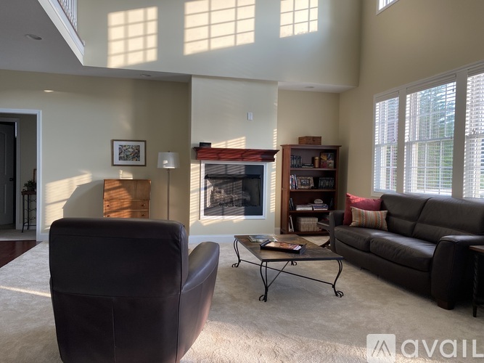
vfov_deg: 53.0
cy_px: 182
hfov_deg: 67.3
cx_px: 242
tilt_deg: -1.6
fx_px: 363
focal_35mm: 26
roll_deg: -1.1
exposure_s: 1/121
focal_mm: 4.25
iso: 80
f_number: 1.8
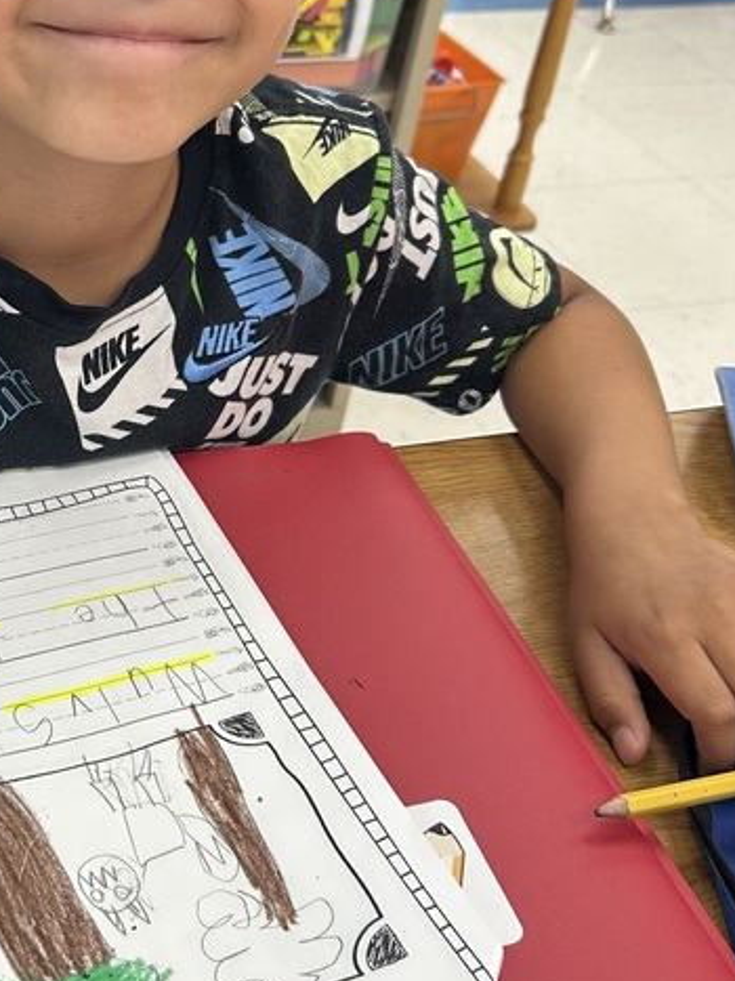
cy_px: 338
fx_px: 1614
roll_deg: -5.7
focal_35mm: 57
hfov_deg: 24.5
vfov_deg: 33.5
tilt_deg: -32.7
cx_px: 2
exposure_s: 1/60
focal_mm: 5.7
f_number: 1.5
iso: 64
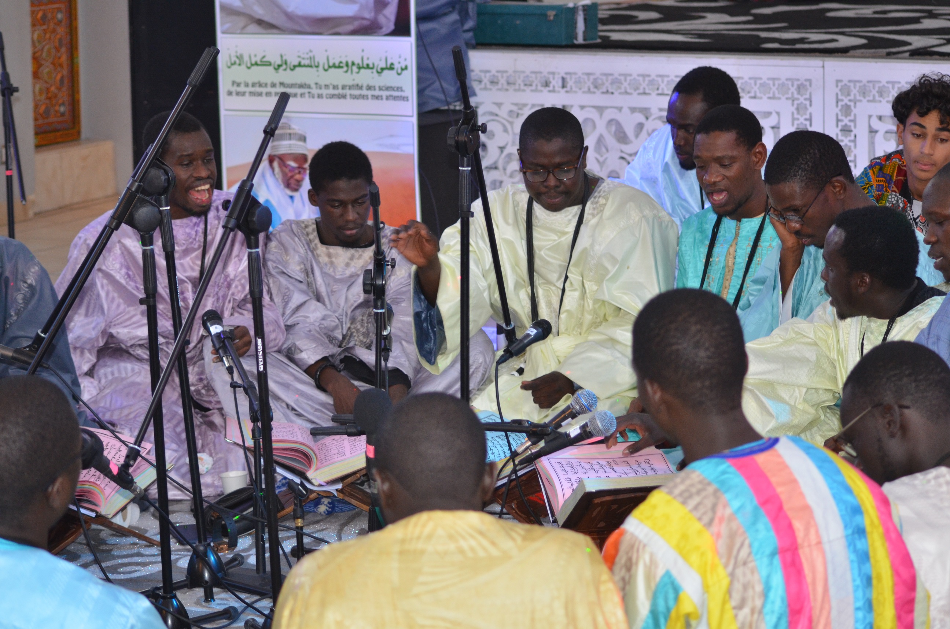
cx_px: 475
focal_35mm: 105
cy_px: 314
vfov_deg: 13.0
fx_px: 2765
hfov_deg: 19.5
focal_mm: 70
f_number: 4
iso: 800
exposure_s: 1/60
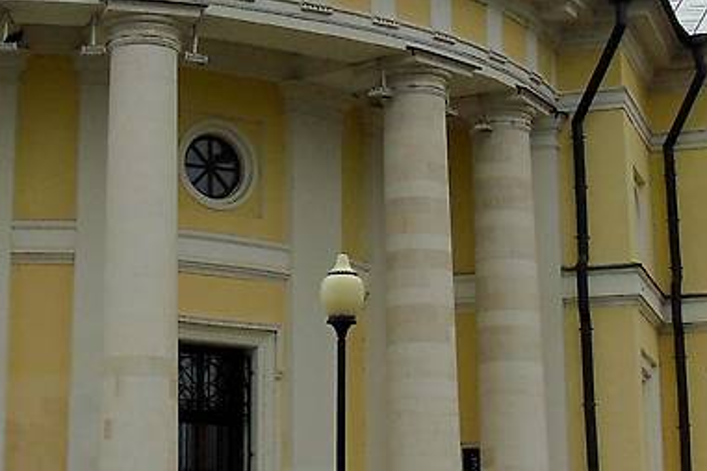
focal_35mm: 95
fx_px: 1866
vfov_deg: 14.3
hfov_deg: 21.4
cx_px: 252
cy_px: 59
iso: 80
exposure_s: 1/400
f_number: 3.6
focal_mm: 5.2
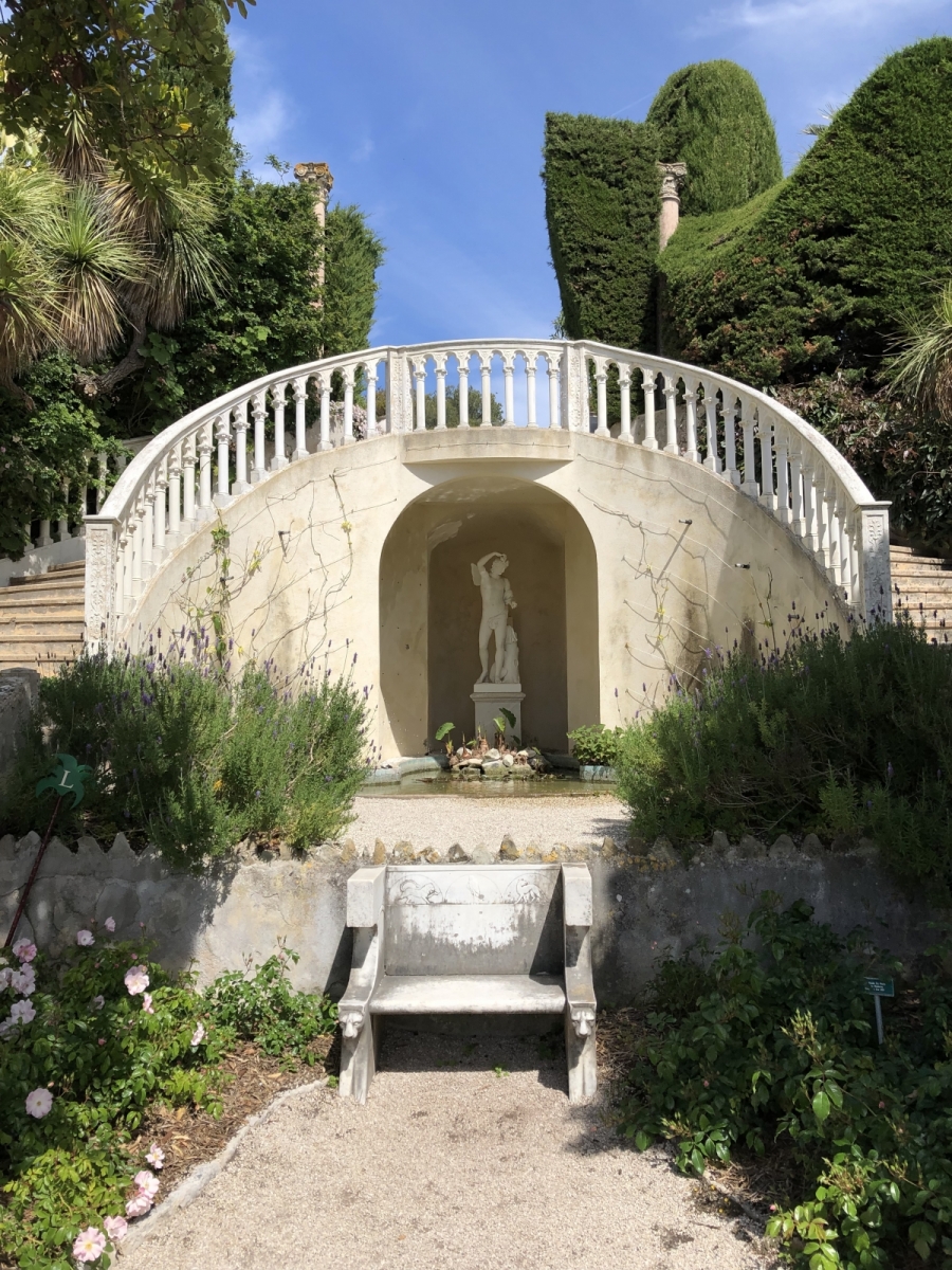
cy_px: 635
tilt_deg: +5.7
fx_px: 1027
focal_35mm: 28
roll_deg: -0.7
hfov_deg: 49.7
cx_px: 476
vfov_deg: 63.4
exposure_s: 1/2183
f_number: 1.8
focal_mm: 3.99
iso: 20
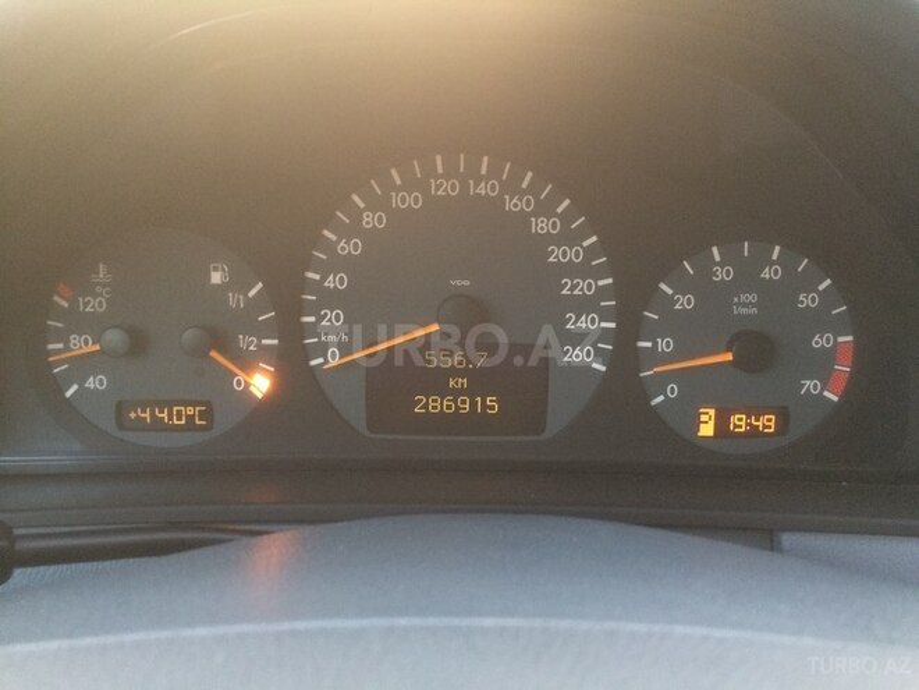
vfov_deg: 48.2
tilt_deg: -21.1
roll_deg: -1.6
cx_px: 460
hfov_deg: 61.7
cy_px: 345
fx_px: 770
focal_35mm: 29
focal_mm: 4.15
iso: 200
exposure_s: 1/33
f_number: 2.2
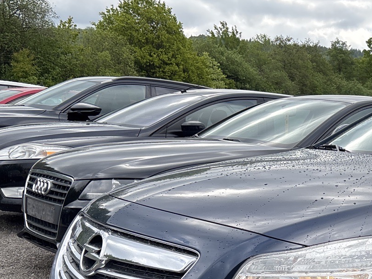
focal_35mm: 62
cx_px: 412
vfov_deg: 22.5
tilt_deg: -13.7
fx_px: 666
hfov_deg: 28.3
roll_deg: -2.7
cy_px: 296
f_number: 1.6
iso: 50
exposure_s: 1/970
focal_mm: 5.96
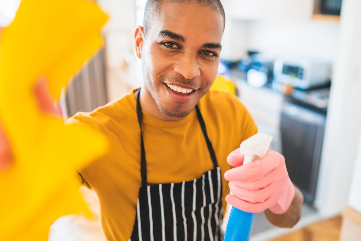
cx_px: 180
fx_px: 351
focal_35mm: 35
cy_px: 120
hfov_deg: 54.4
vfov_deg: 37.9
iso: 250
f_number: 2
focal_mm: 35
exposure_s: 1/100
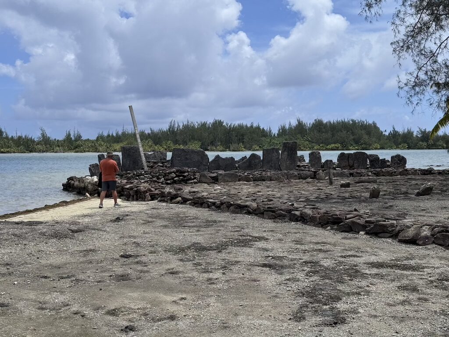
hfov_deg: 39.7
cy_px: 168
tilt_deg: -2.8
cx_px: 224
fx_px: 623
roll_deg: +0.4
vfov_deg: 30.3
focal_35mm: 48
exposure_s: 1/7092
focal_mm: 6.76
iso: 64
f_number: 1.78
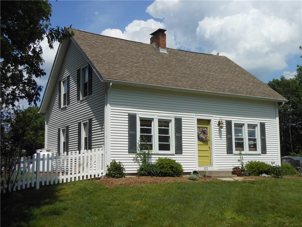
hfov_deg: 43.9
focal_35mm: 43
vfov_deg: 33.6
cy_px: 114
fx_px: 375
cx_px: 151
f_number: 3.8
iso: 80
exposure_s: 1/1500
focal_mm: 7.7
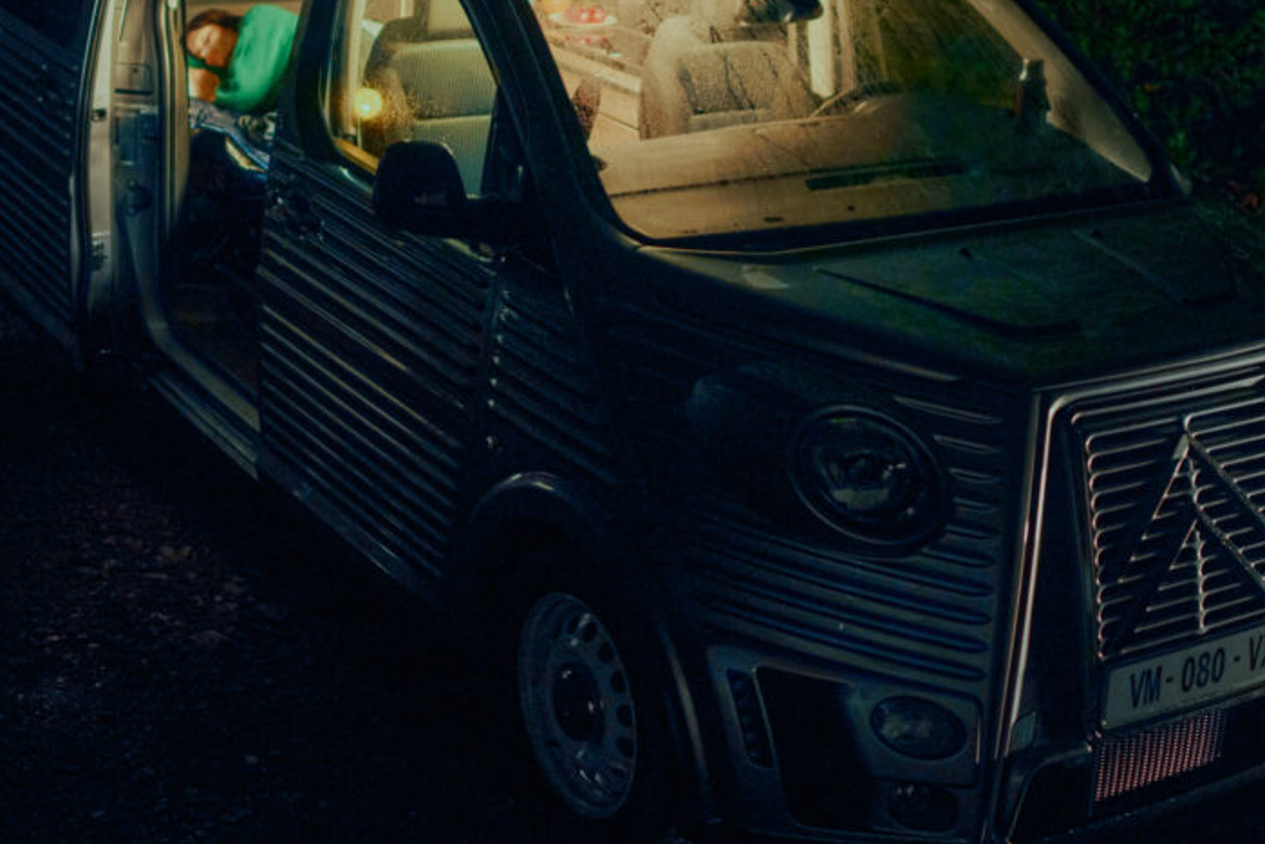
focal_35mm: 60
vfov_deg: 22.5
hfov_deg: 33.4
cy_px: 248
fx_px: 2109
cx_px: 703
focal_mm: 35
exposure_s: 1/15
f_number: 1.4
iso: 1600
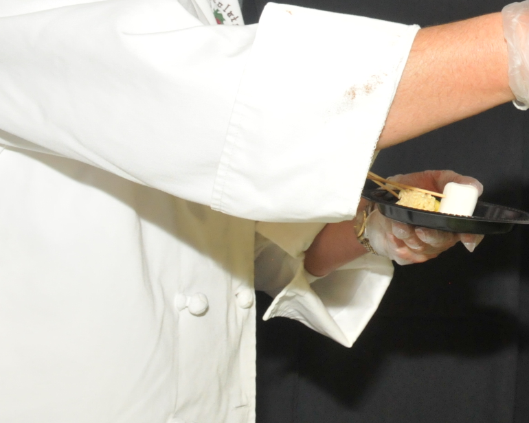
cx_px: 495
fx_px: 1472
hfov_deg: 19.9
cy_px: -8
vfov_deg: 16.0
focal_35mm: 94
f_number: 6.3
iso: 1250
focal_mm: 24
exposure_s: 1/60
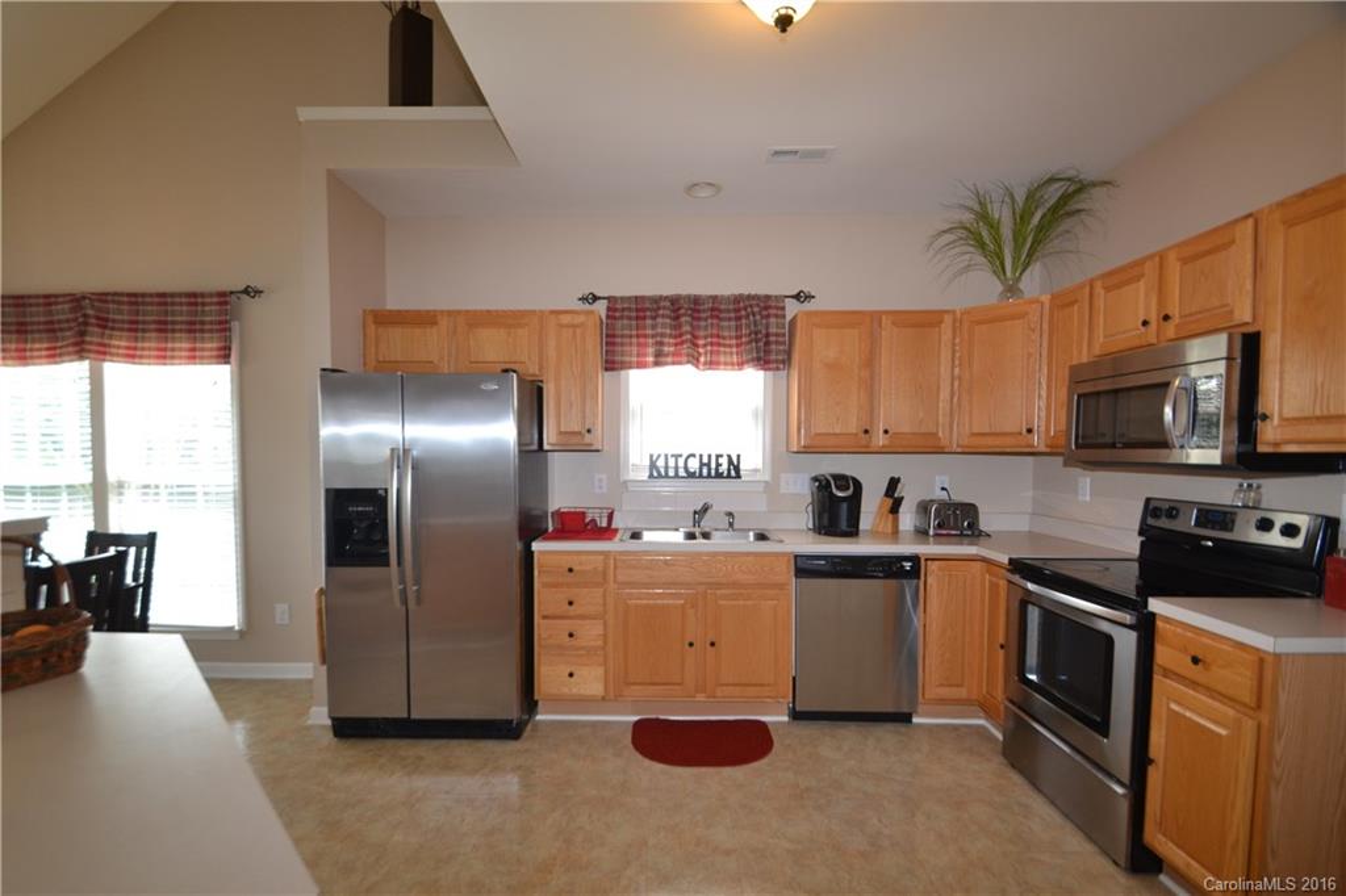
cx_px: 673
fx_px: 561
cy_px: 448
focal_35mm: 15
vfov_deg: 77.3
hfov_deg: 100.4
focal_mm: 10
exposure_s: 1/80
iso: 400
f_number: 4.5
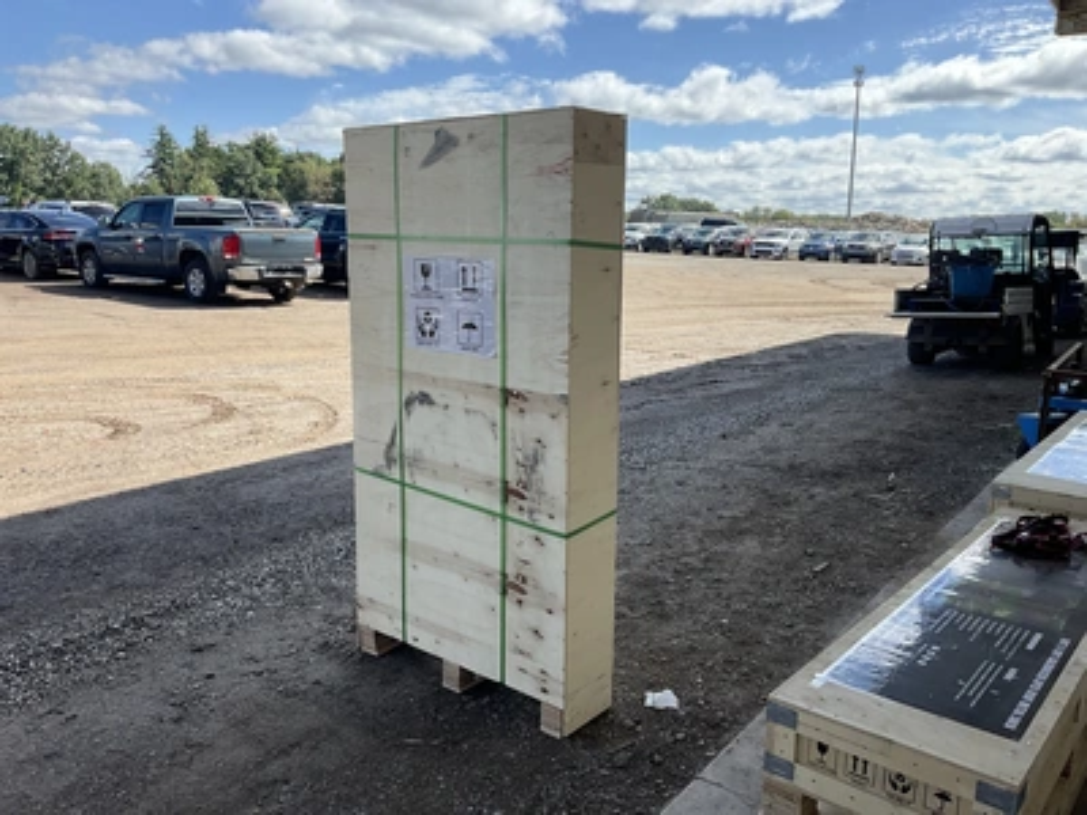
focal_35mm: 29
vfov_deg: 48.2
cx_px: 544
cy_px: 408
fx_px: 911
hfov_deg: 61.7
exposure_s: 1/929
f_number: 1.8
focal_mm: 3
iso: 25
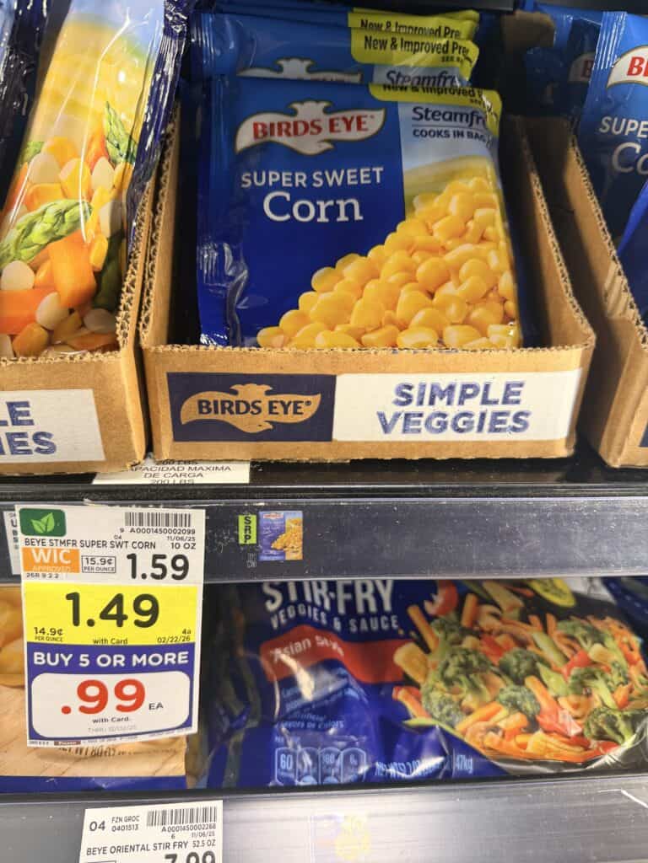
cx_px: 324
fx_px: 599
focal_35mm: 24
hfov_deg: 56.8
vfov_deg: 71.6
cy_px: 432
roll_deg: -3.8
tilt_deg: -29.5
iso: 125
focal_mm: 6.76
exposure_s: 1/60
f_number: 1.78
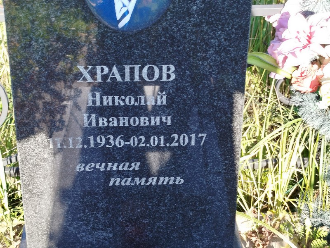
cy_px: 124
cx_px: 165
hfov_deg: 71.6
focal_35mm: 24
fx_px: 229
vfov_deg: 56.8
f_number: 1.7
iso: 50
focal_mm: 5.31
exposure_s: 1/100
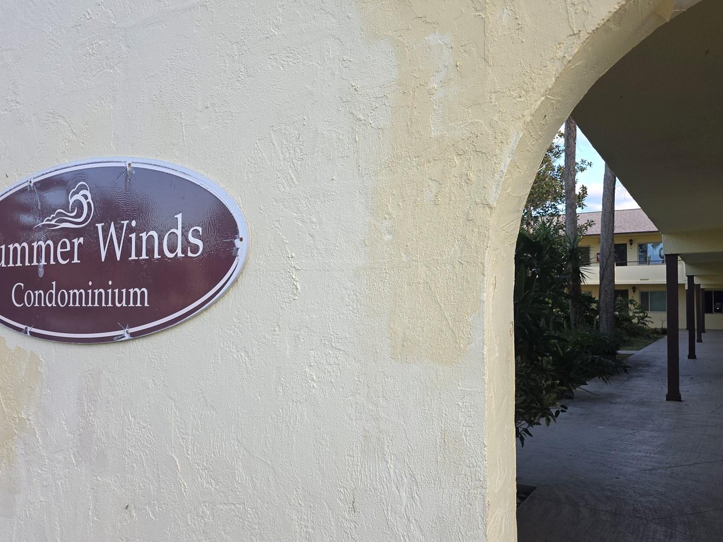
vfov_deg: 51.3
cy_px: 290
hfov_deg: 65.2
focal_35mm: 27
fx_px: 564
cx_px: 398
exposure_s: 1/120
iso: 16
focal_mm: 6.3
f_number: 1.7
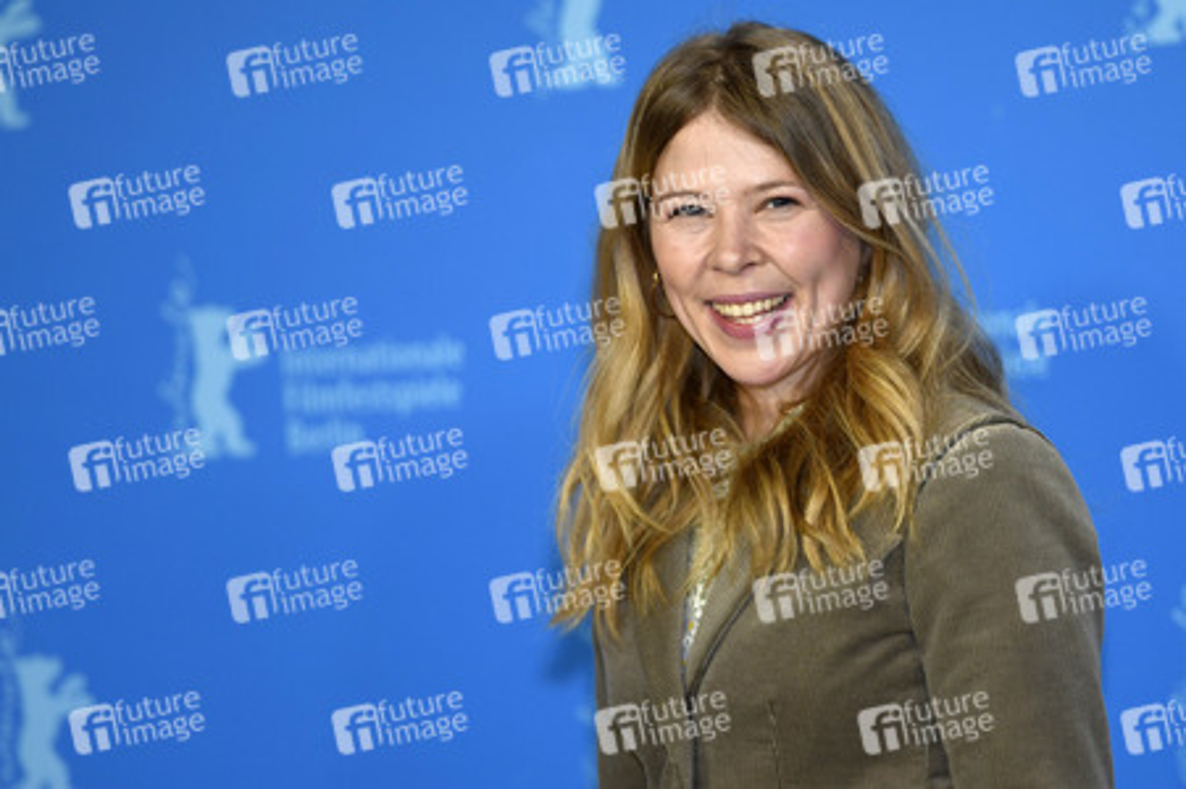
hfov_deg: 10.3
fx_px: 6584
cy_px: 394
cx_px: 593
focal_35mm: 200
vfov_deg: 6.9
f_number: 3.5
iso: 640
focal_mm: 200
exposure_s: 1/400
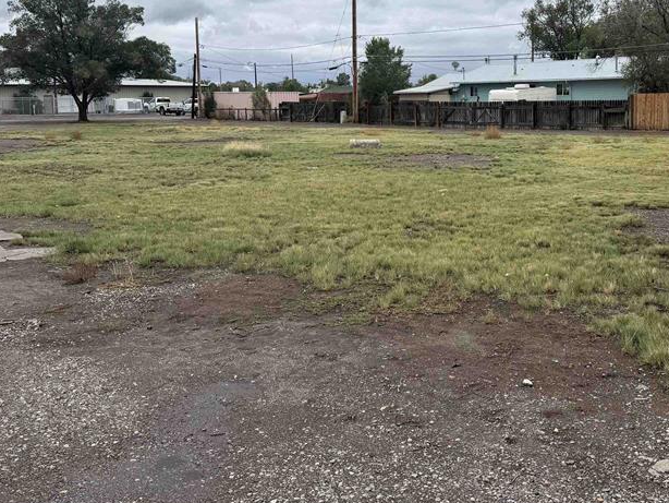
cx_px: 464
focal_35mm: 40
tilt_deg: -5.7
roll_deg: +0.6
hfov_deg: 45.8
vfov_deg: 35.6
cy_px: 166
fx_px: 773
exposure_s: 1/3021
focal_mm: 6.76
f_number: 1.78
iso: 80
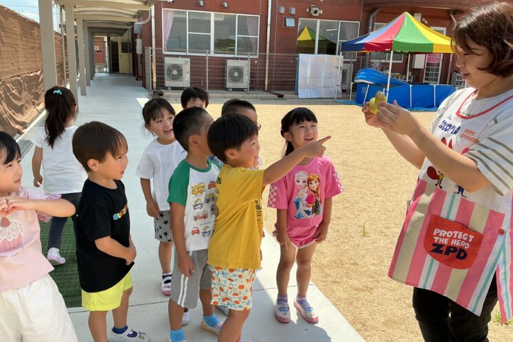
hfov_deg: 60.3
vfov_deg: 42.3
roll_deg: -1.4
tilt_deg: -12.6
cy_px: 168
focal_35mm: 31
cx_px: 253
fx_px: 442
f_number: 1.8
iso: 25
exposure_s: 1/1015
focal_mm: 3
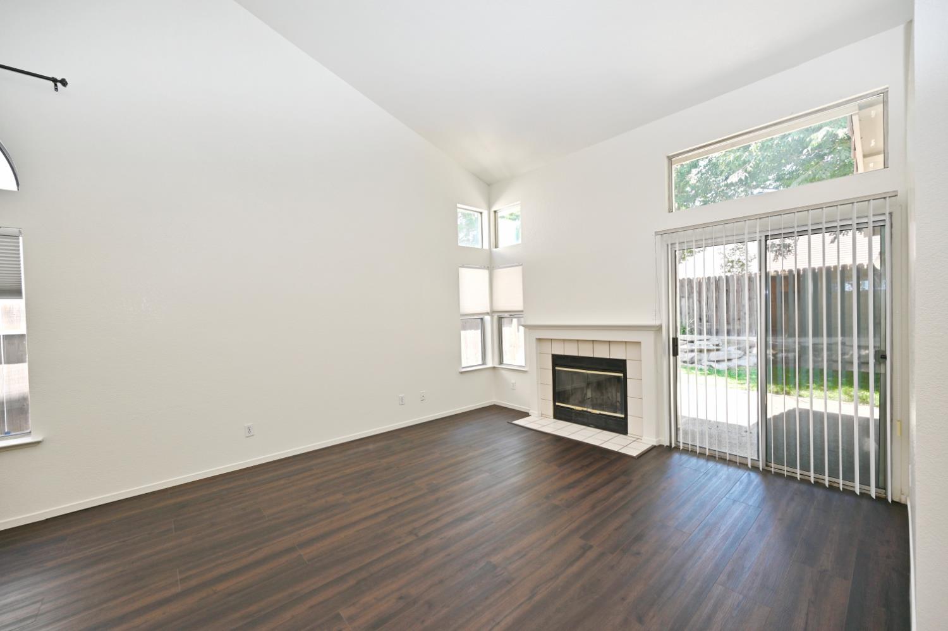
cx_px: 474
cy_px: 316
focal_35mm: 14
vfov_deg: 81.1
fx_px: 368
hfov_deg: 104.3
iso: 200
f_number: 5
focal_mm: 14
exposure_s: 1/80
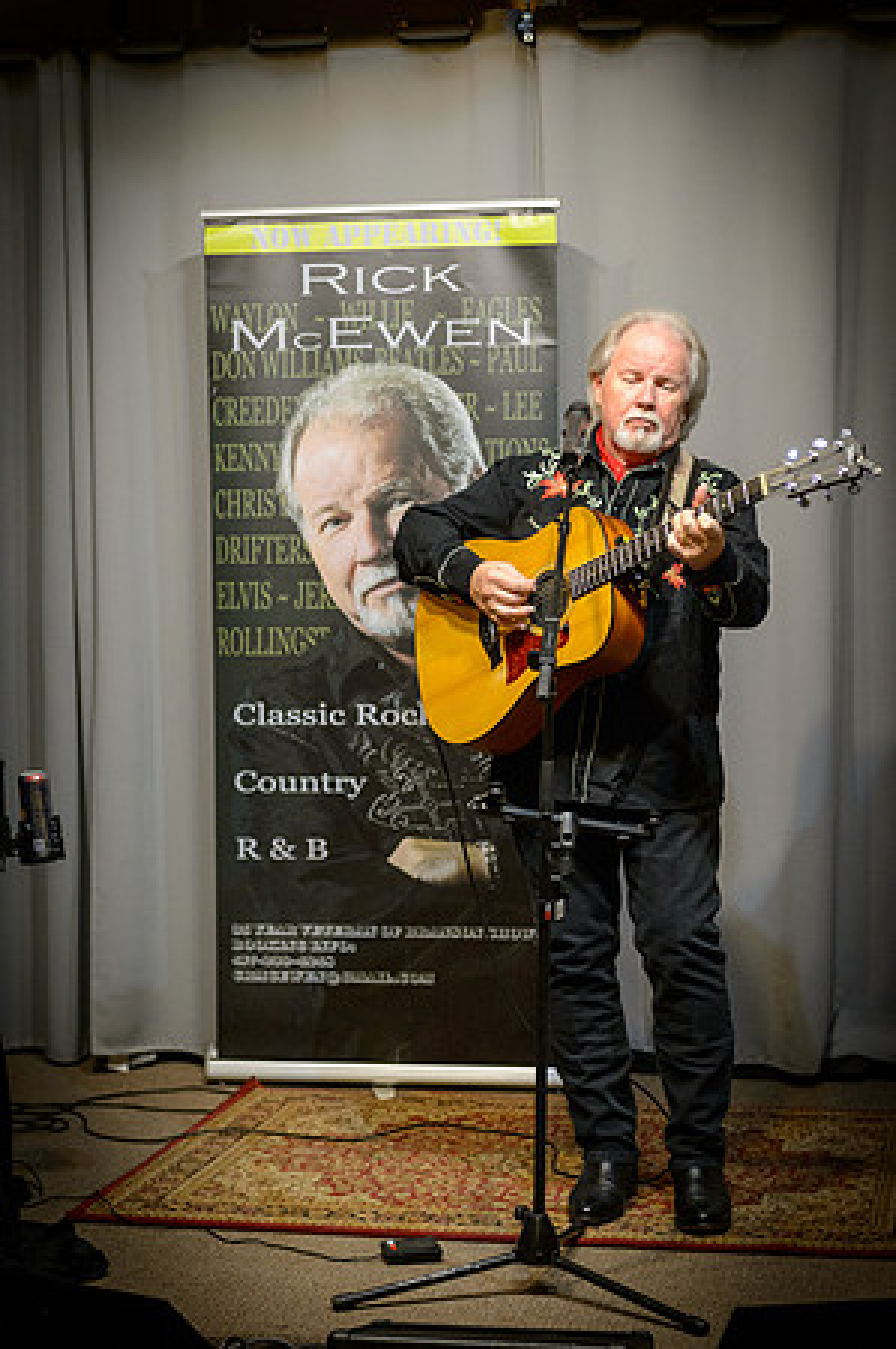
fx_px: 2619
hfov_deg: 19.4
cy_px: 674
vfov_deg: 28.9
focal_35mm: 70
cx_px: 448
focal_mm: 70
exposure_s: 1/200
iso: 5600
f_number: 2.8
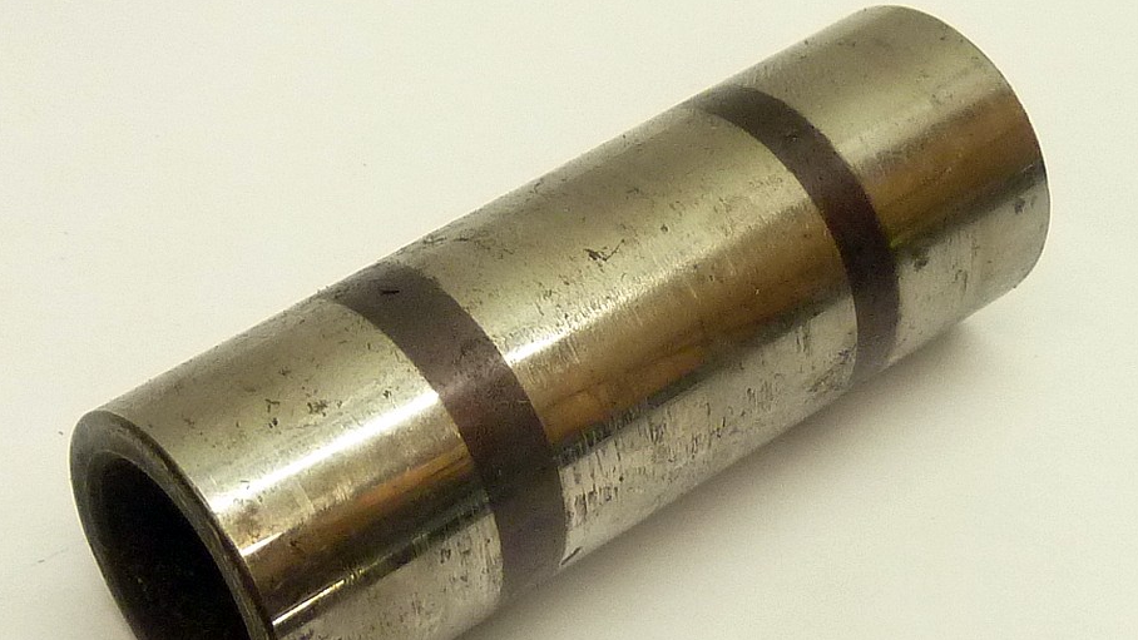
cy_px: 382
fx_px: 845
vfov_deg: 41.3
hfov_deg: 67.9
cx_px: 557
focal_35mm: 28
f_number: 3.3
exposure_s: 1/30
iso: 200
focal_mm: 4.1
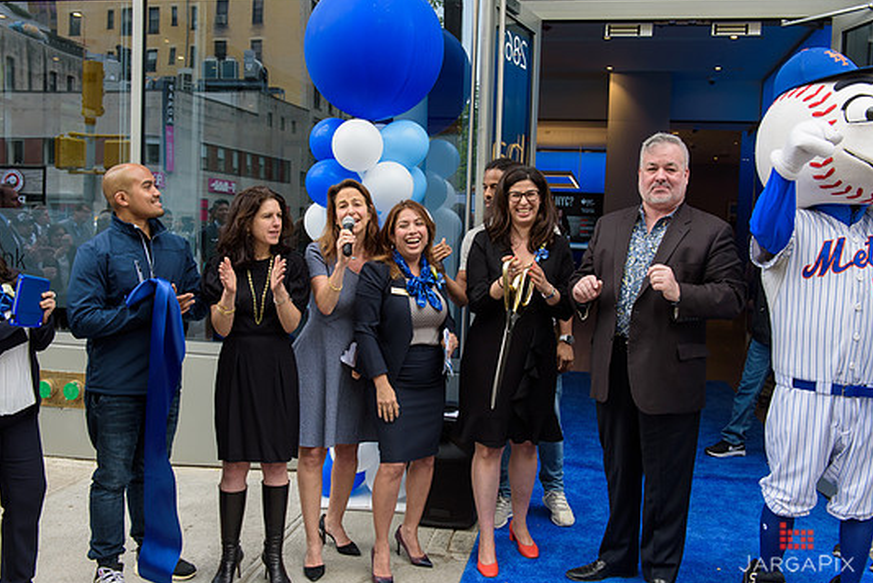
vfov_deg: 36.0
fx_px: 898
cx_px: 421
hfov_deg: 51.9
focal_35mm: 37
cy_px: 291
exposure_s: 1/250
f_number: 5
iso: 200
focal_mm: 34
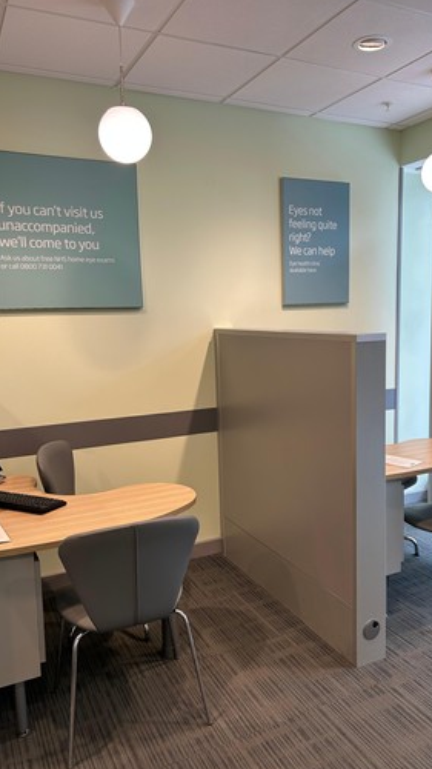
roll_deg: +1.8
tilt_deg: -6.8
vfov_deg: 66.1
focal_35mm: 29
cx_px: 243
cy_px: 389
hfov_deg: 40.1
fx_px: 591
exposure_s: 1/100
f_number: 1.5
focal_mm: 5.7
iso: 32
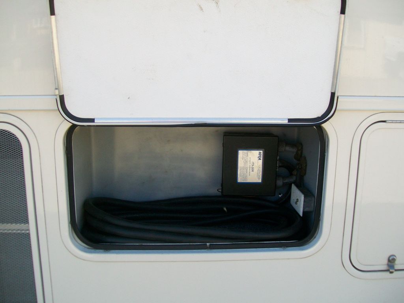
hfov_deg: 51.4
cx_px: 202
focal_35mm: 36
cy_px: 152
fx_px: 420
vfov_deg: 39.7
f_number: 2.7
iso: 64
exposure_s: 1/320
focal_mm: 6
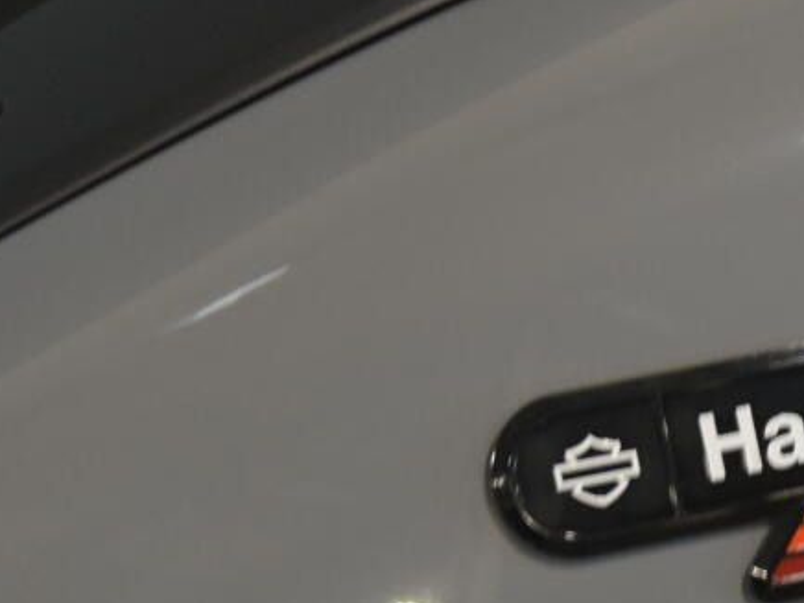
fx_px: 4924
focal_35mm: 212
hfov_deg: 9.3
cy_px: 517
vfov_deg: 7.0
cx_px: 798
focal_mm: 32
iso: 900
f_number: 4.8
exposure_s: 1/30
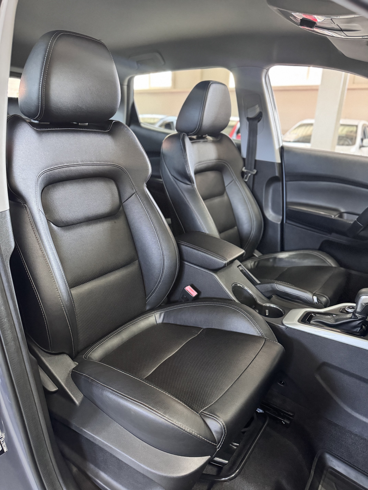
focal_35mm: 24
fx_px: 340
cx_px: 184
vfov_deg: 71.6
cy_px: 245
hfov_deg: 56.8
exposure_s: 1/59
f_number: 1.78
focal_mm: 6.76
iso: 800
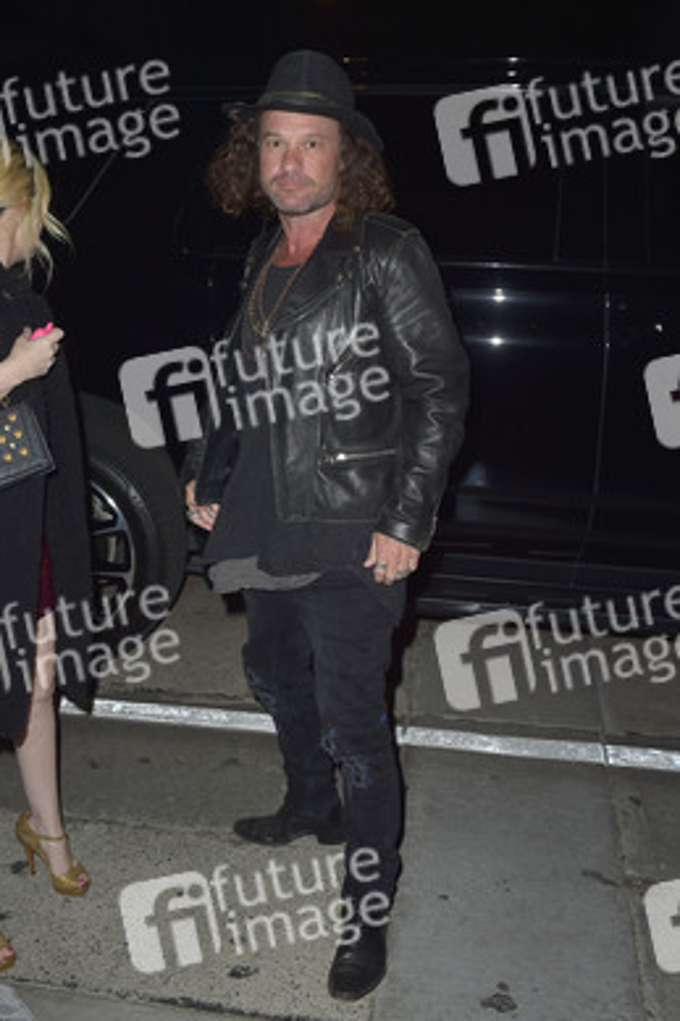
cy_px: 517
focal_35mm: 35
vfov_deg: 54.5
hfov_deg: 37.8
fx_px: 992
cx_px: 332
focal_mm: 34
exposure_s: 1/250
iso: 400
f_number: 6.3
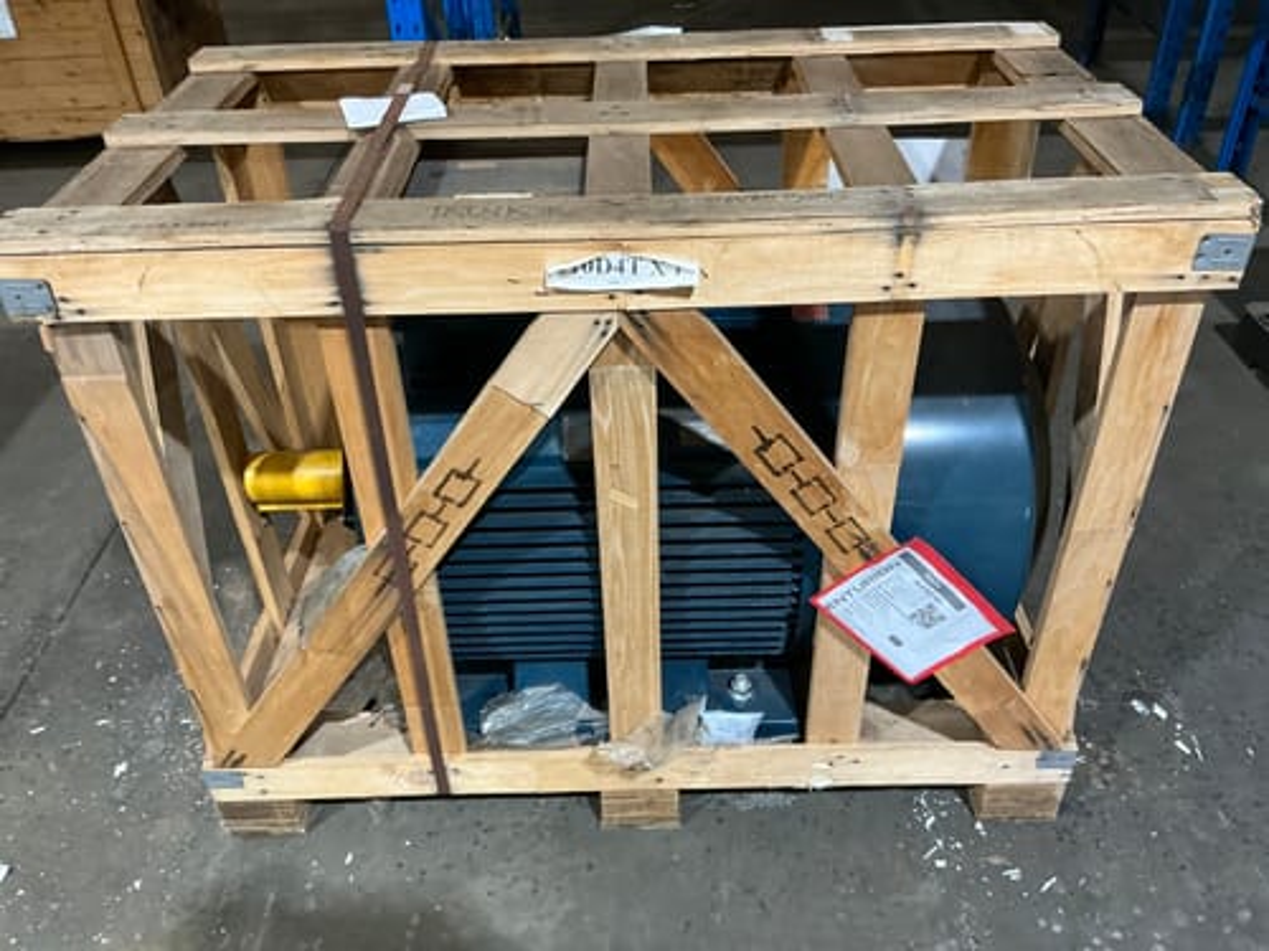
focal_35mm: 28
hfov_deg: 63.4
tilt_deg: -37.4
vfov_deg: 49.7
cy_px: 476
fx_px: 1026
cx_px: 634
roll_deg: +1.1
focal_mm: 3
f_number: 1.8
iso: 200
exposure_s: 1/50
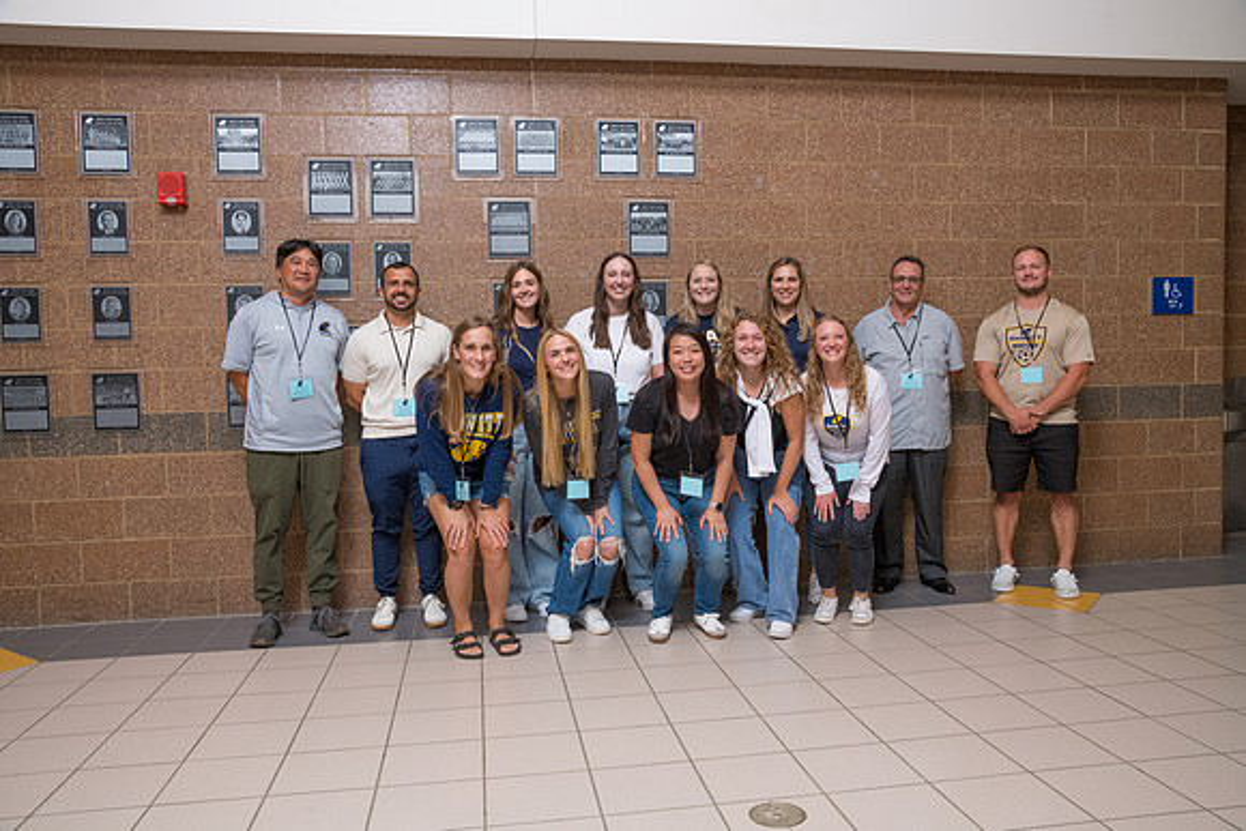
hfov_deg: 65.5
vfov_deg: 46.4
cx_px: 623
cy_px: 416
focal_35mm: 28
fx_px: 969
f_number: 10
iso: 1250
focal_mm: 28
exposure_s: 1/250
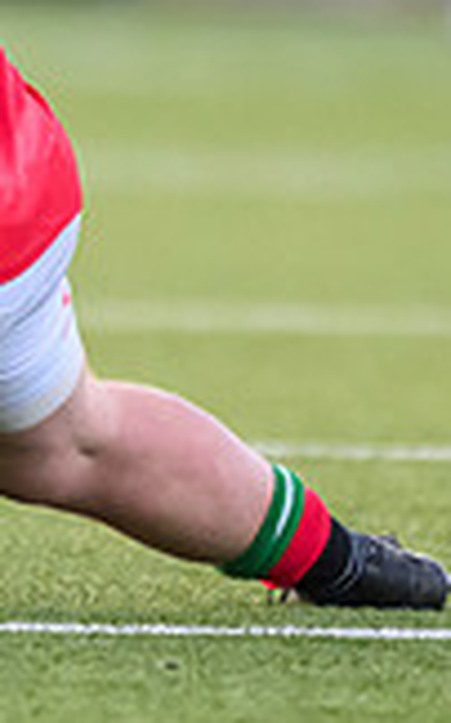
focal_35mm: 2996
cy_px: -63
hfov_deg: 0.4
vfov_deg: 0.7
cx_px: -546
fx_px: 59024
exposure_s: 1/1250
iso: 4000
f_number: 4
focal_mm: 560
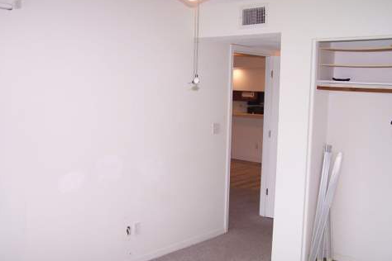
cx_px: 197
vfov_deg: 33.4
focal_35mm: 40
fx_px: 436
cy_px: 139
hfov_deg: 48.5
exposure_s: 1/60
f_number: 2.8
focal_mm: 6.3
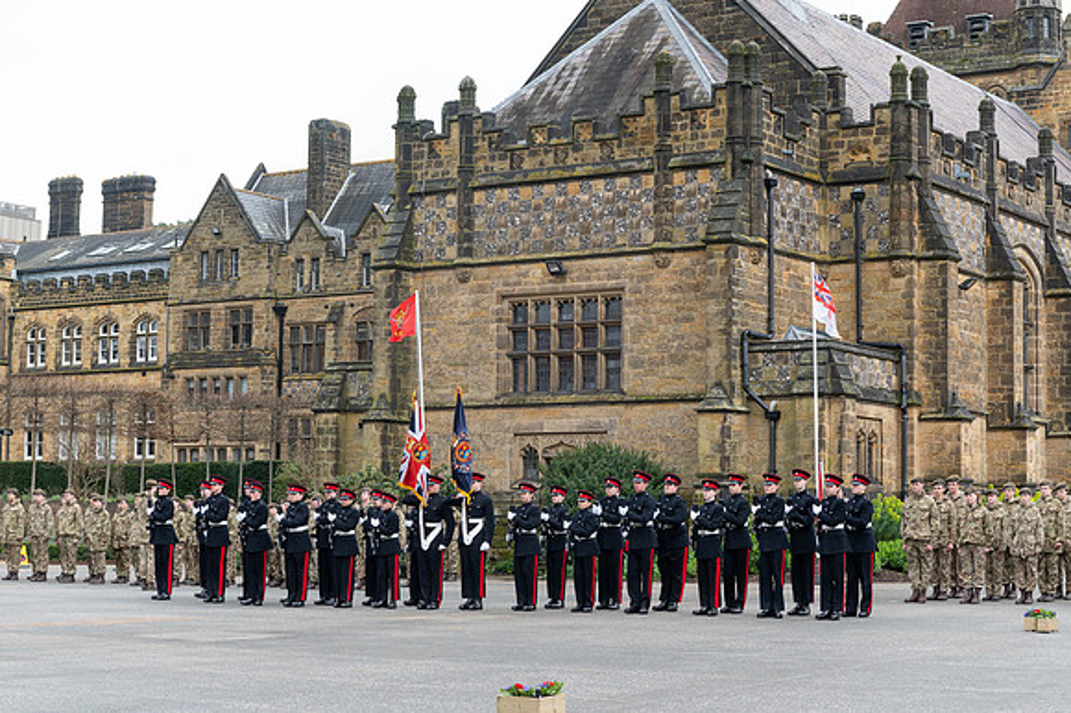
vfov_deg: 19.4
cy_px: 356
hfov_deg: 28.8
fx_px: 2086
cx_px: 536
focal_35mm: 70
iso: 320
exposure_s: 1/250
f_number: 7.1
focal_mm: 70
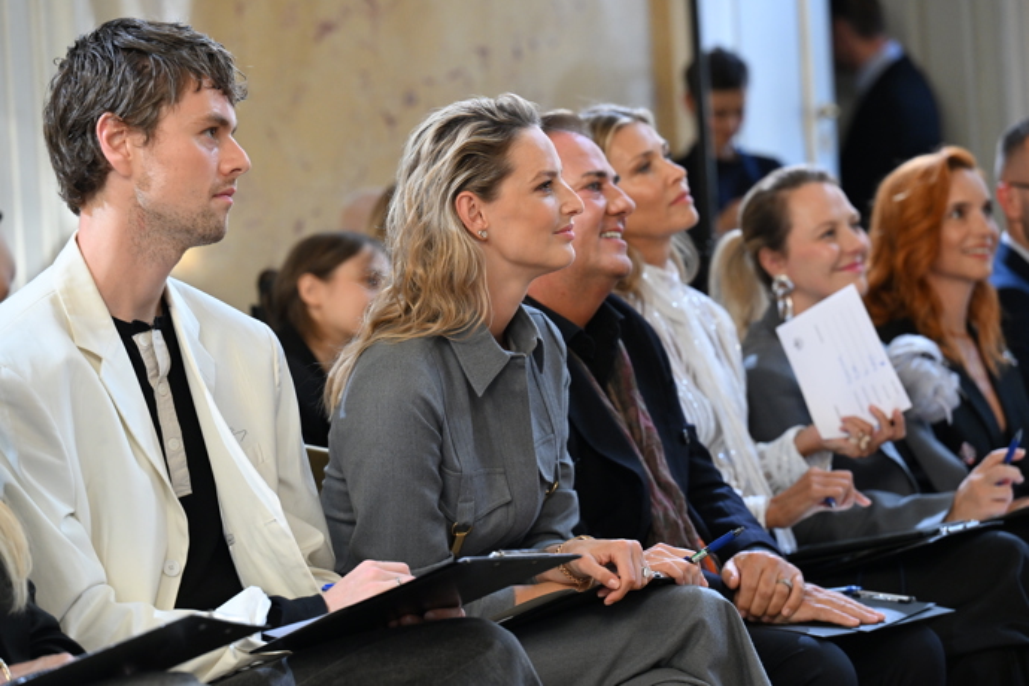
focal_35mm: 125
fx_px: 3573
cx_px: 514
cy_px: 343
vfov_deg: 11.0
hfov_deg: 16.4
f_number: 4
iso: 3200
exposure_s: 1/250
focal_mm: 125
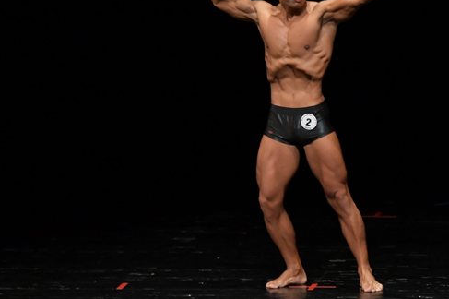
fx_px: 5060
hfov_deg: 5.1
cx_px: 312
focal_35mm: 406
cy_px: 106
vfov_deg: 3.4
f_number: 5.6
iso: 2500
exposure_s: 1/400
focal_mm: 170
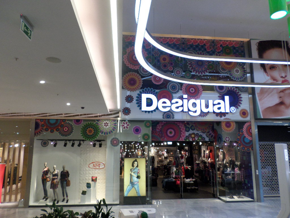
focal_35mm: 25
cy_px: 109
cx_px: 145
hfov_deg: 69.4
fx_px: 209
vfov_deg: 54.9
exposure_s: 1/30
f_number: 2.5
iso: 120
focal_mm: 4.5
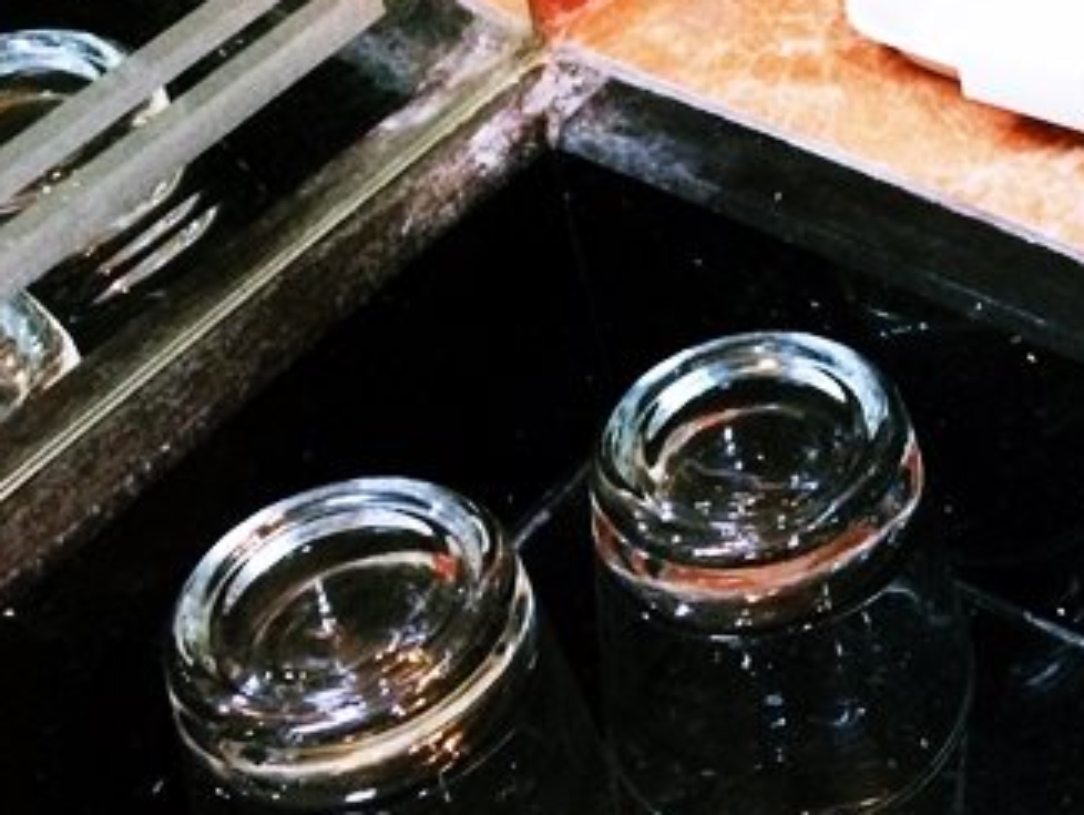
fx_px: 2507
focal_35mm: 80
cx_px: 1426
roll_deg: -2.4
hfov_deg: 21.9
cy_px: 10
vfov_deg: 18.0
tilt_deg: -40.3
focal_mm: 4.15
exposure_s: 1/33
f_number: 2.2
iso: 200
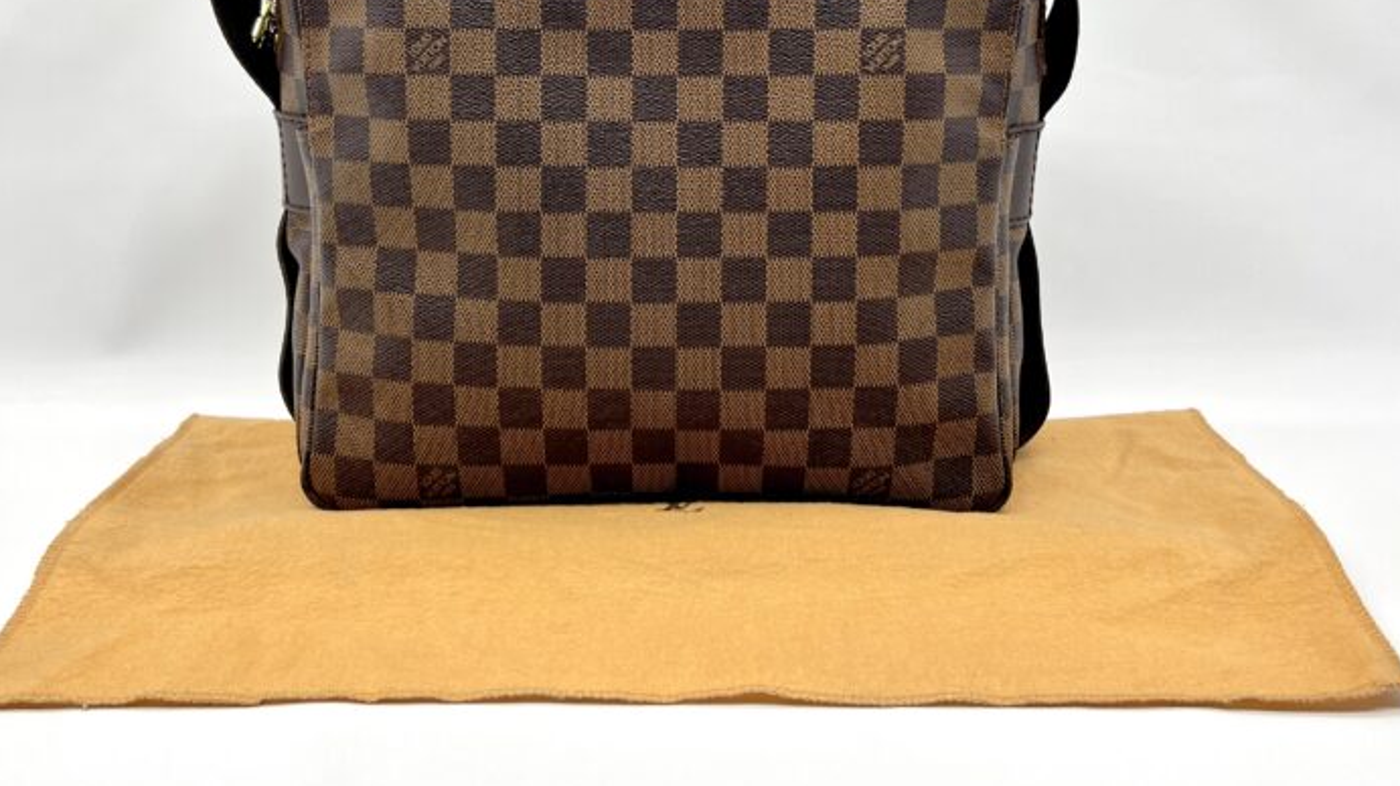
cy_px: 164
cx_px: 679
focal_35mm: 42
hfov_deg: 48.4
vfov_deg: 27.8
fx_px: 1558
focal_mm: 5.7
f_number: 1.5
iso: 32
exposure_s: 1/116
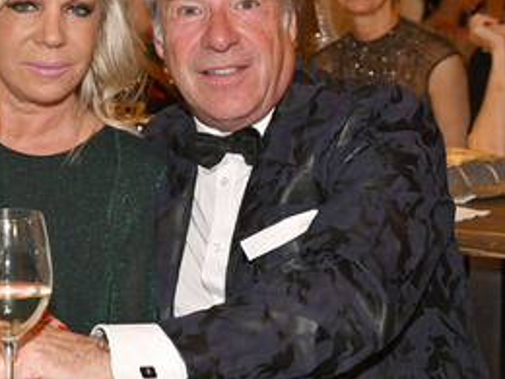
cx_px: 77
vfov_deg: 17.4
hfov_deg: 22.6
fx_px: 1240
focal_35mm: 85
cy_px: 159
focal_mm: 34
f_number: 4.5
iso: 2800
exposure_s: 1/320
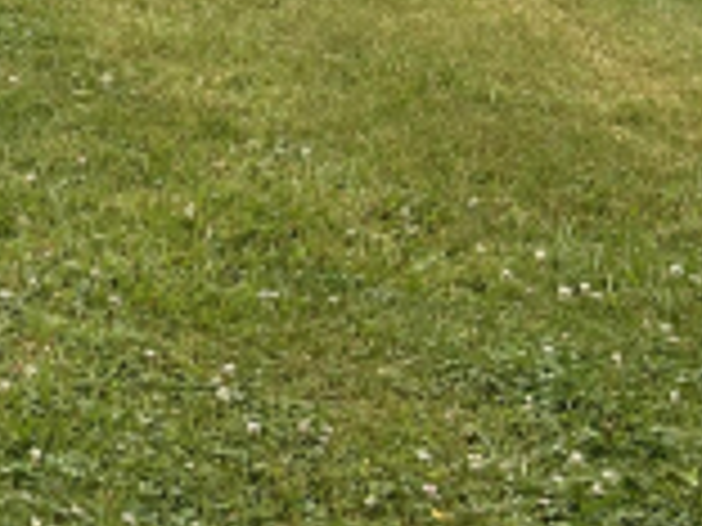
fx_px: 2251
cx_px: -574
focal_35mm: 111
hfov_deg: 15.2
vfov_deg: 12.5
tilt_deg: -9.5
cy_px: -337
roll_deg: -1.7
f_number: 1.5
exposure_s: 1/513
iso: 50
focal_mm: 5.7
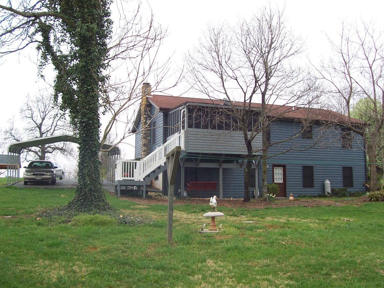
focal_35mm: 37
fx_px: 410
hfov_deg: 50.1
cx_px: 192
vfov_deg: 38.7
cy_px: 144
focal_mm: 5.6
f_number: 2.8
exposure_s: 1/350
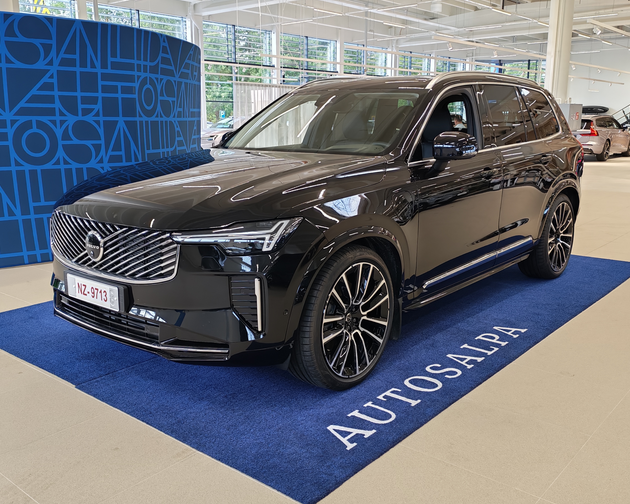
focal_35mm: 35
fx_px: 653
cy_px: 248
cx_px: 302
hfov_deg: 51.5
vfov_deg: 42.2
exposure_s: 1/100
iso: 233
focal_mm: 6.12
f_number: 1.9
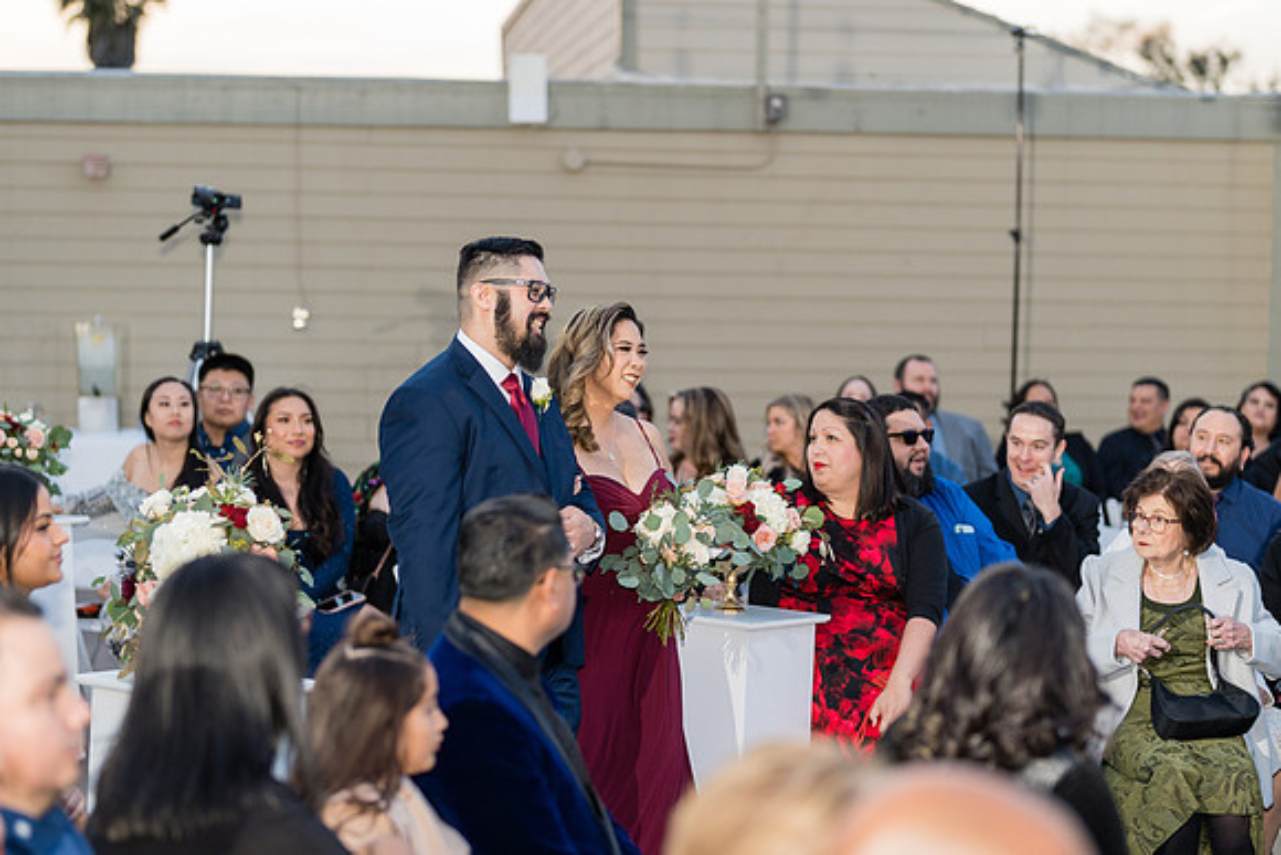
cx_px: 640
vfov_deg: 18.2
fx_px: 2669
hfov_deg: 27.0
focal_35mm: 75
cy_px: 428
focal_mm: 50
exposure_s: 1/250
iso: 320
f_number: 1.2
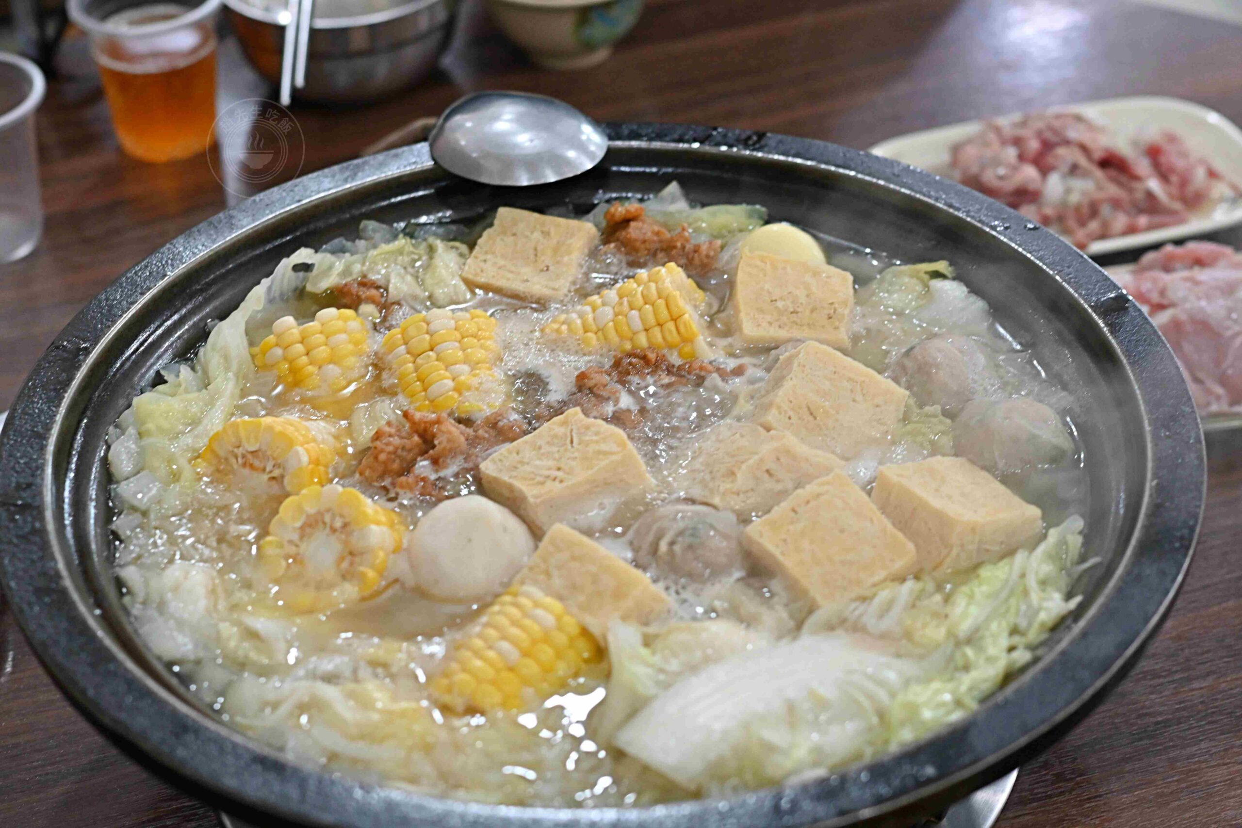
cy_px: 414
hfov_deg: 27.0
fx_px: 2587
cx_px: 621
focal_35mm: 75
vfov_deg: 18.2
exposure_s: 1/200
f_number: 3.2
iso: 1000
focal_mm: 50
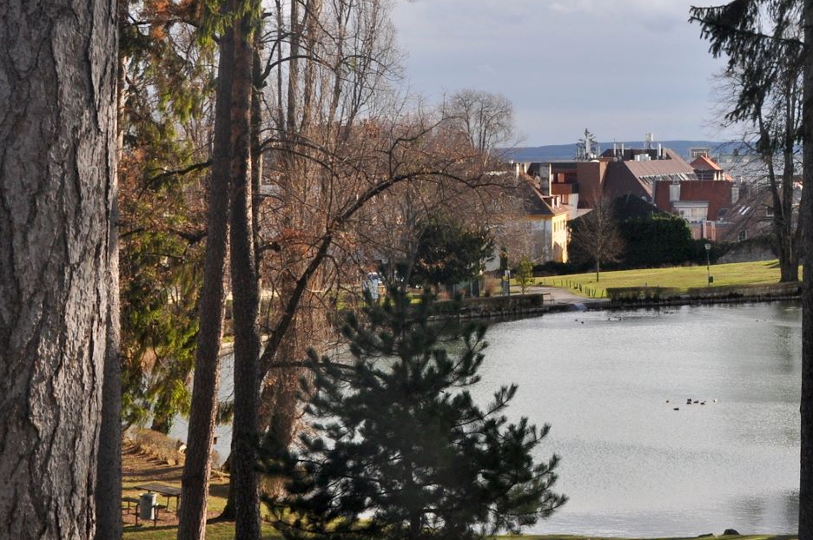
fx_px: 1805
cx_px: 750
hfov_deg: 24.6
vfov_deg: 16.9
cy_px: 105
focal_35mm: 80
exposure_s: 1/100
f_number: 10
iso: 400
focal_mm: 26
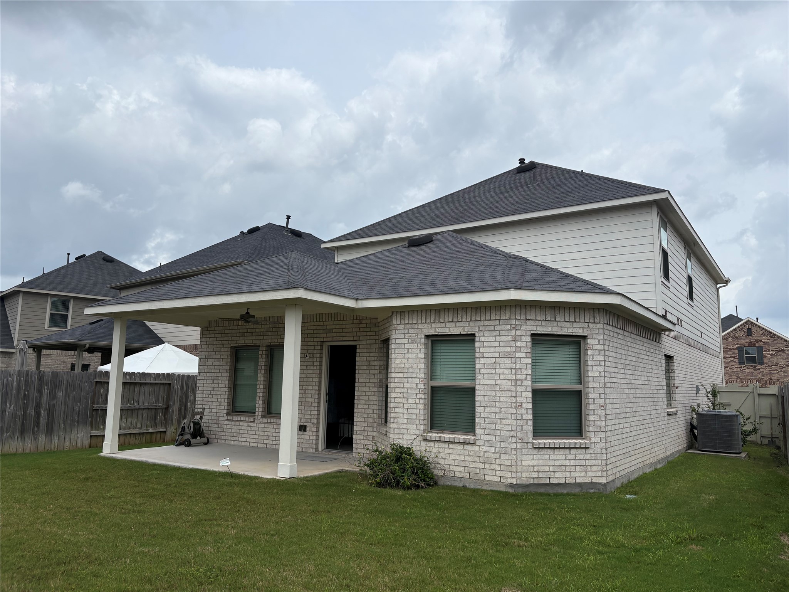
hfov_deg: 67.3
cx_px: 394
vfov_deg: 53.1
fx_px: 593
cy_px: 296
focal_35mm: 26
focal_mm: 5.96
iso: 50
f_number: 1.6
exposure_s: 1/6329
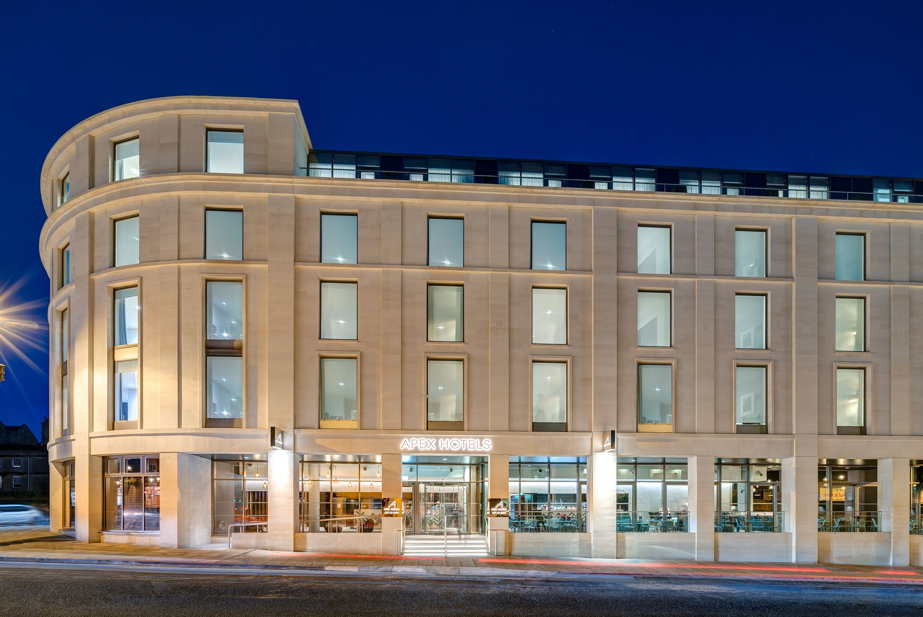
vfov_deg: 73.8
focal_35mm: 16
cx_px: 462
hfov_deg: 96.7
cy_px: 308
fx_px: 410
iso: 400
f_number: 5.6
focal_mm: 16
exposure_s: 1/1.25
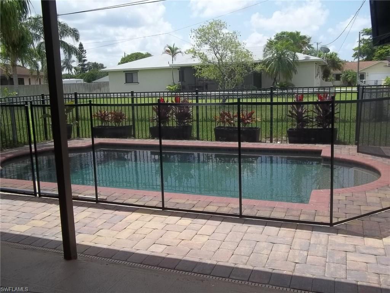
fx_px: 361
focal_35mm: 32
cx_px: 195
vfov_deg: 44.2
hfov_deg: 56.8
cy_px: 146
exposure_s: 1/160
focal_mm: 5.7
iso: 64
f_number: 8.8
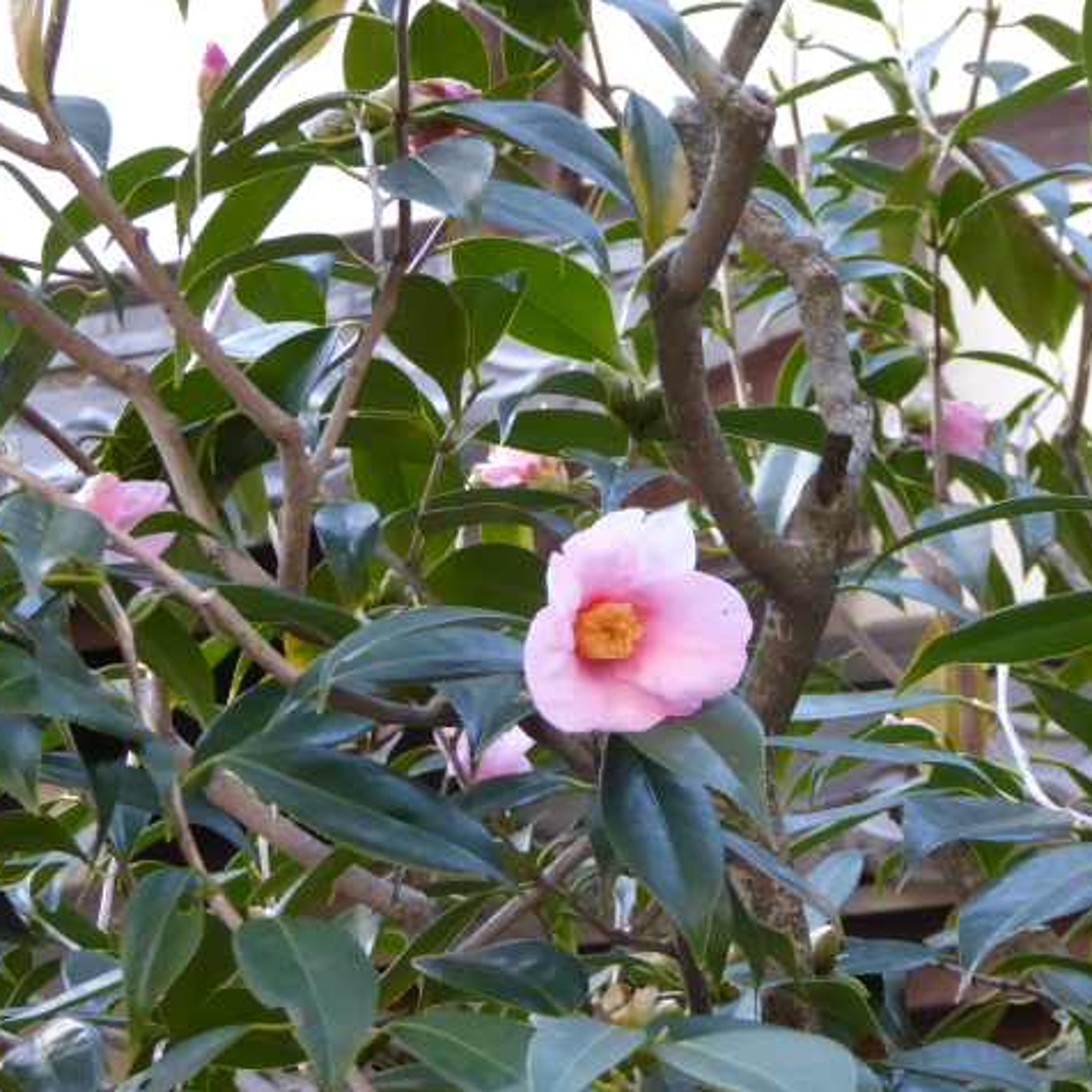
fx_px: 5389
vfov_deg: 11.6
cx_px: 629
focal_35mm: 151
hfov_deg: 11.6
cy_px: 548
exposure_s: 1/60
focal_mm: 20.6
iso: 800
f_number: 5.1
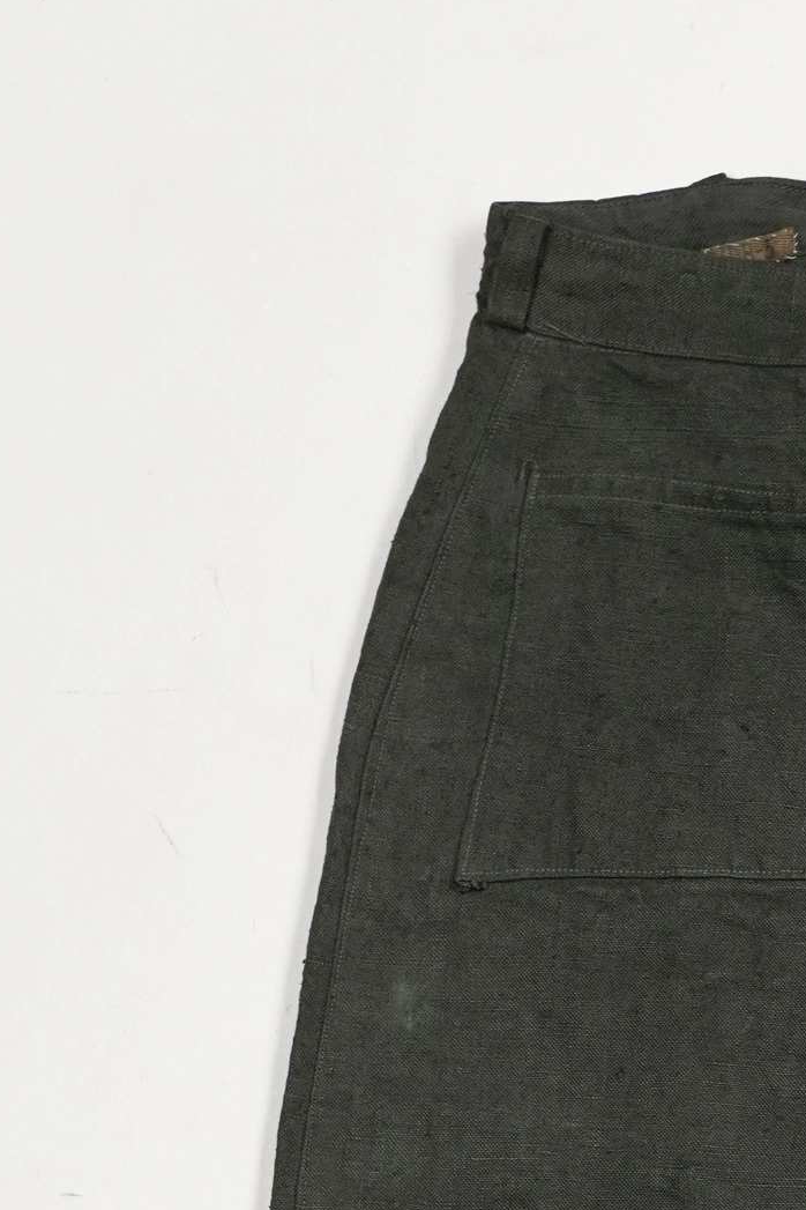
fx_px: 4433
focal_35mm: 132
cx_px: 1099
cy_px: 1492
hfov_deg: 10.1
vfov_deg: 15.0
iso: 400
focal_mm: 32
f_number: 4.5
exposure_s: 1/100
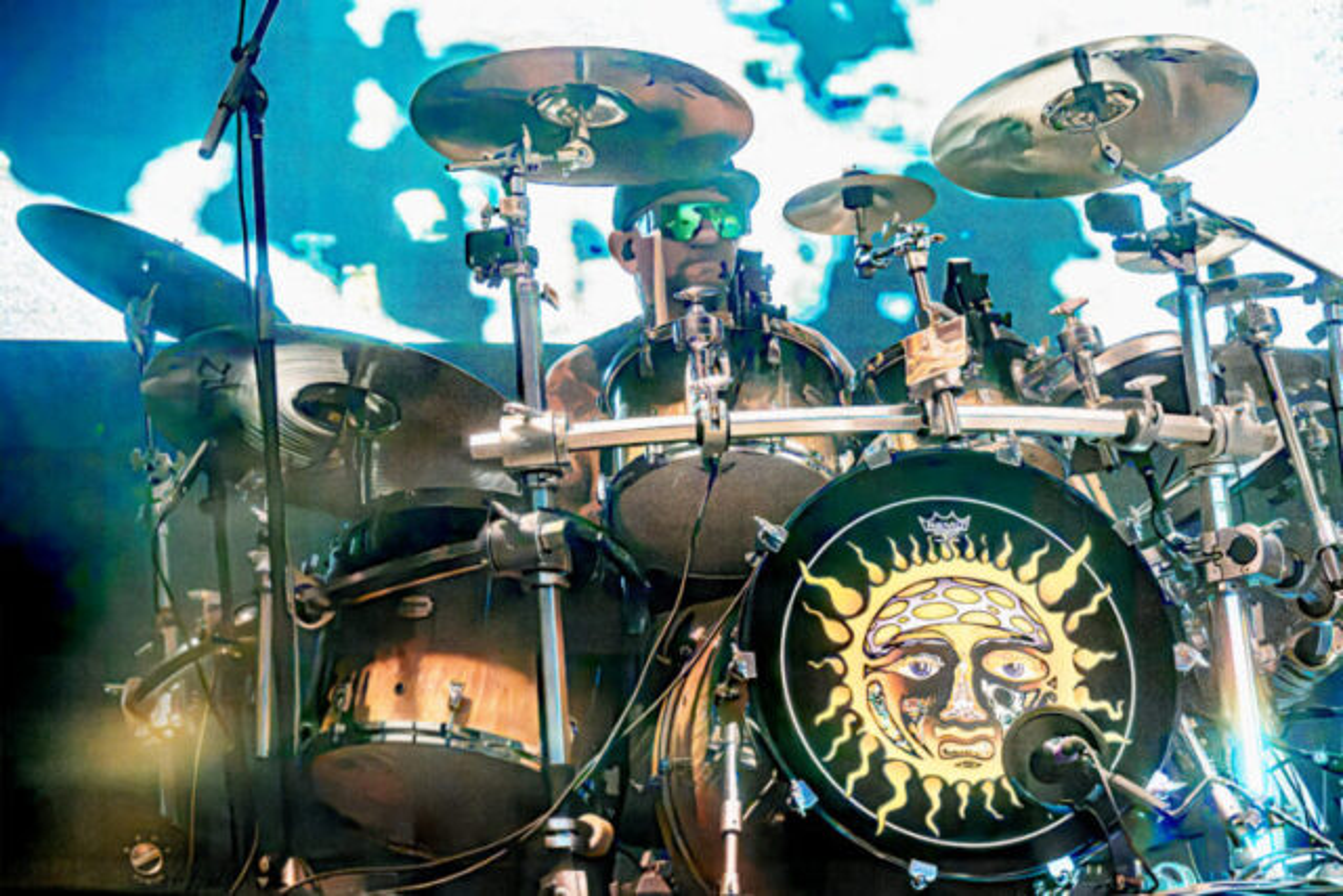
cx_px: 672
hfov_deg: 13.2
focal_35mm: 155
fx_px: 5783
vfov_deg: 8.9
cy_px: 448
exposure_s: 1/800
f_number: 7.6
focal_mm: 155
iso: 25600
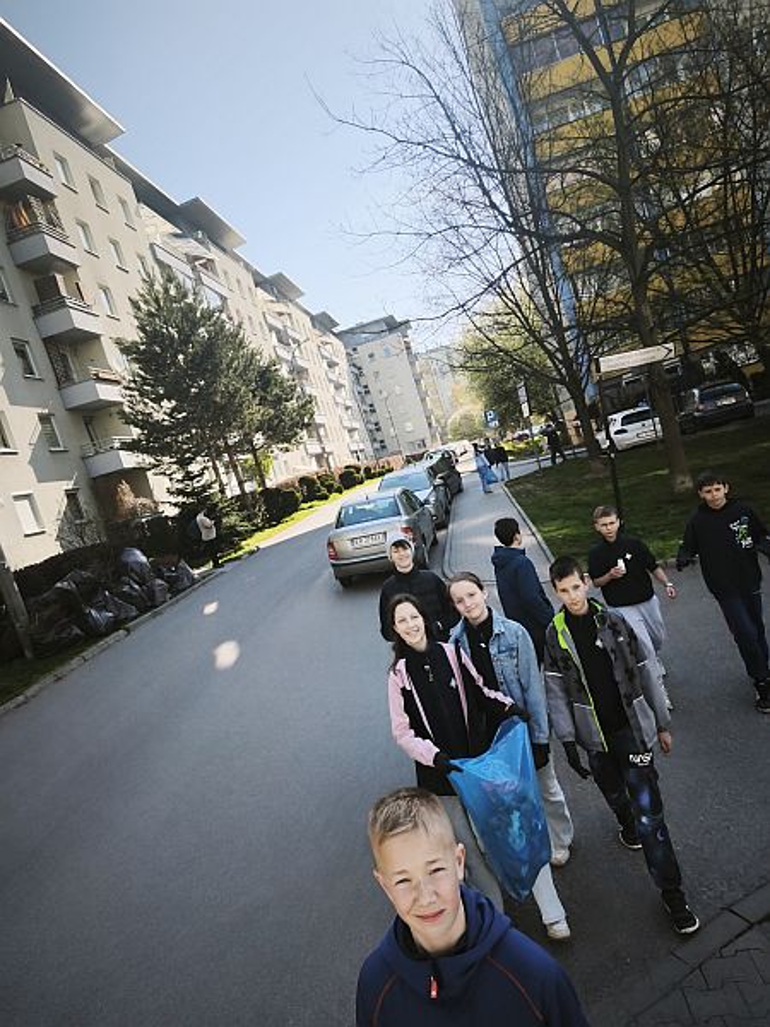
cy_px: 514
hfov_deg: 58.9
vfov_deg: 73.9
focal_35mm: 23
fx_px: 682
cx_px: 385
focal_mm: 5.35
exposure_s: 1/6041
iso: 160
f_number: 1.7
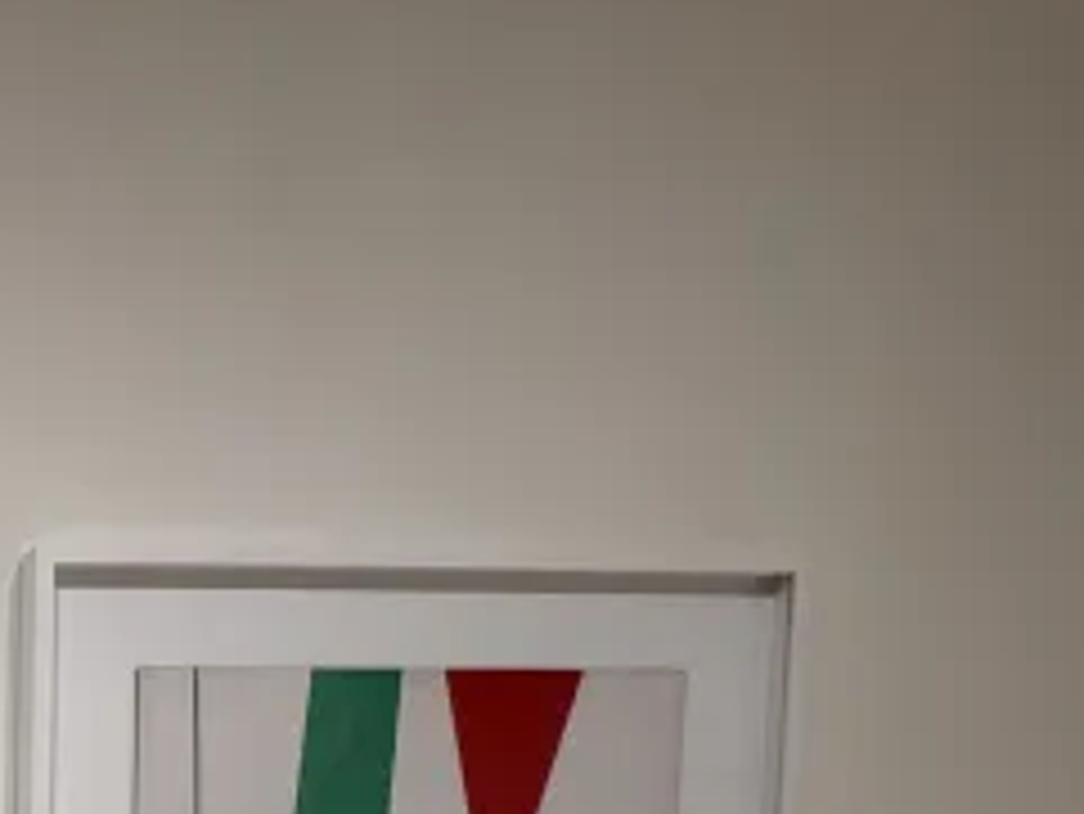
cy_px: 987
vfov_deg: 32.5
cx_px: -261
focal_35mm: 36
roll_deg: +0.0
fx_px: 1128
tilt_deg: -3.4
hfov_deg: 37.0
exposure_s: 1/82
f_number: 2.2
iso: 250
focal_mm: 2.22
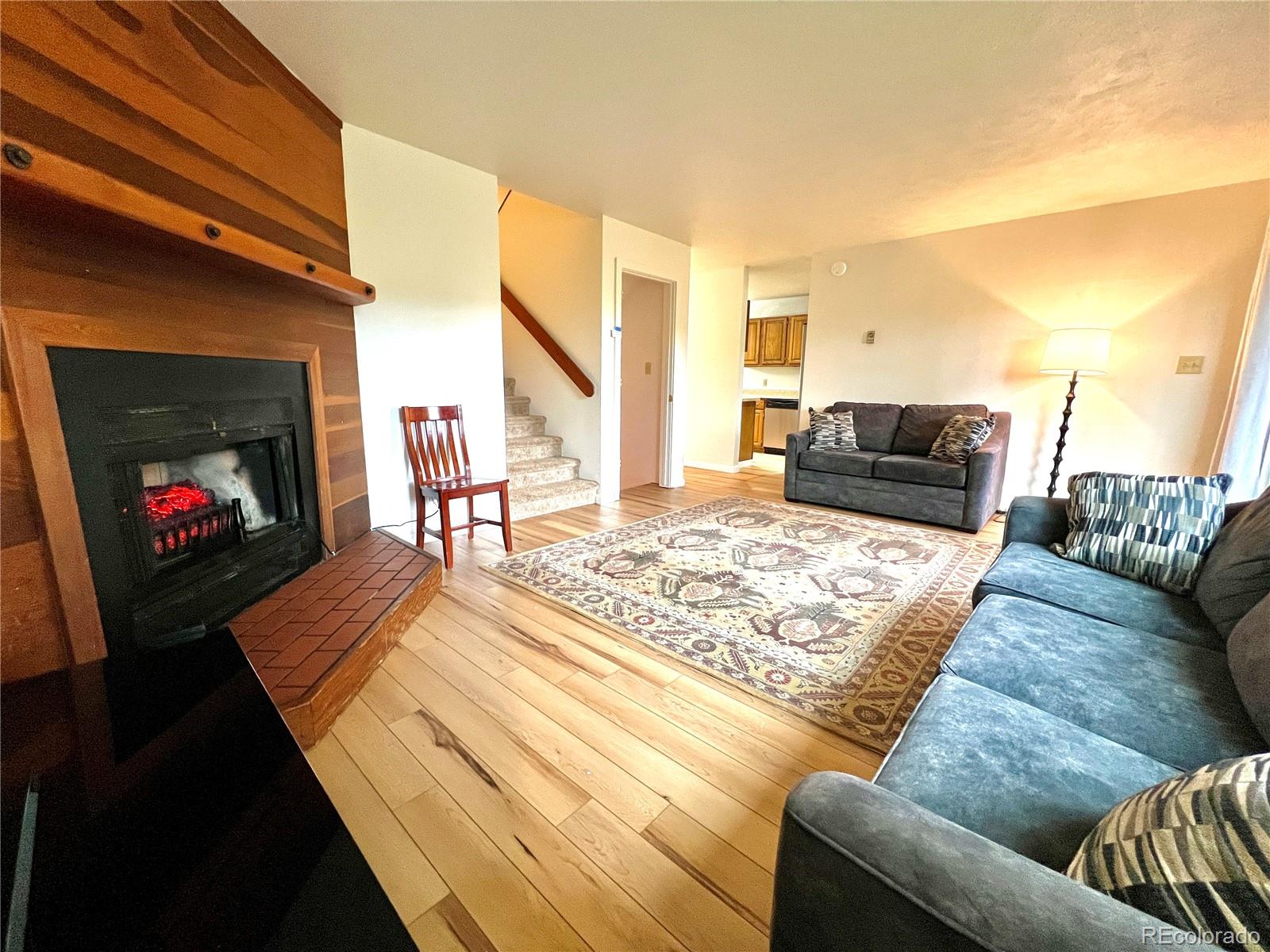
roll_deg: -0.8
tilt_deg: -10.1
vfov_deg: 89.9
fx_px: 477
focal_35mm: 13
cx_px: 635
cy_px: 476
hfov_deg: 106.2
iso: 320
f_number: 1.8
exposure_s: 1/60
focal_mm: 1.57
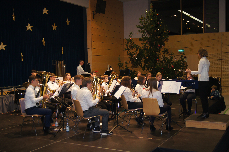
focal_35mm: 42
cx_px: 114
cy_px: 76
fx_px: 267
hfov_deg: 46.4
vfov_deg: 31.8
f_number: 4.5
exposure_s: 1/60
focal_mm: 28
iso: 500
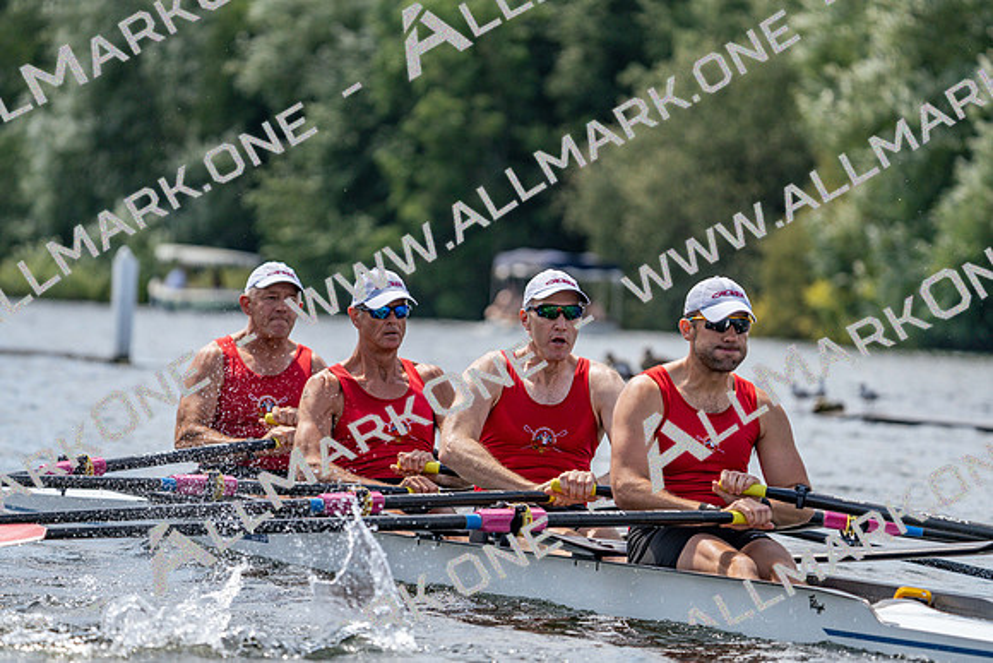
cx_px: 496
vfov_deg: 4.6
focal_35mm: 300
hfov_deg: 6.9
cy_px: 332
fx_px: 8277
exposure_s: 1/2000
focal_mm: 300
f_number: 6.3
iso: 400
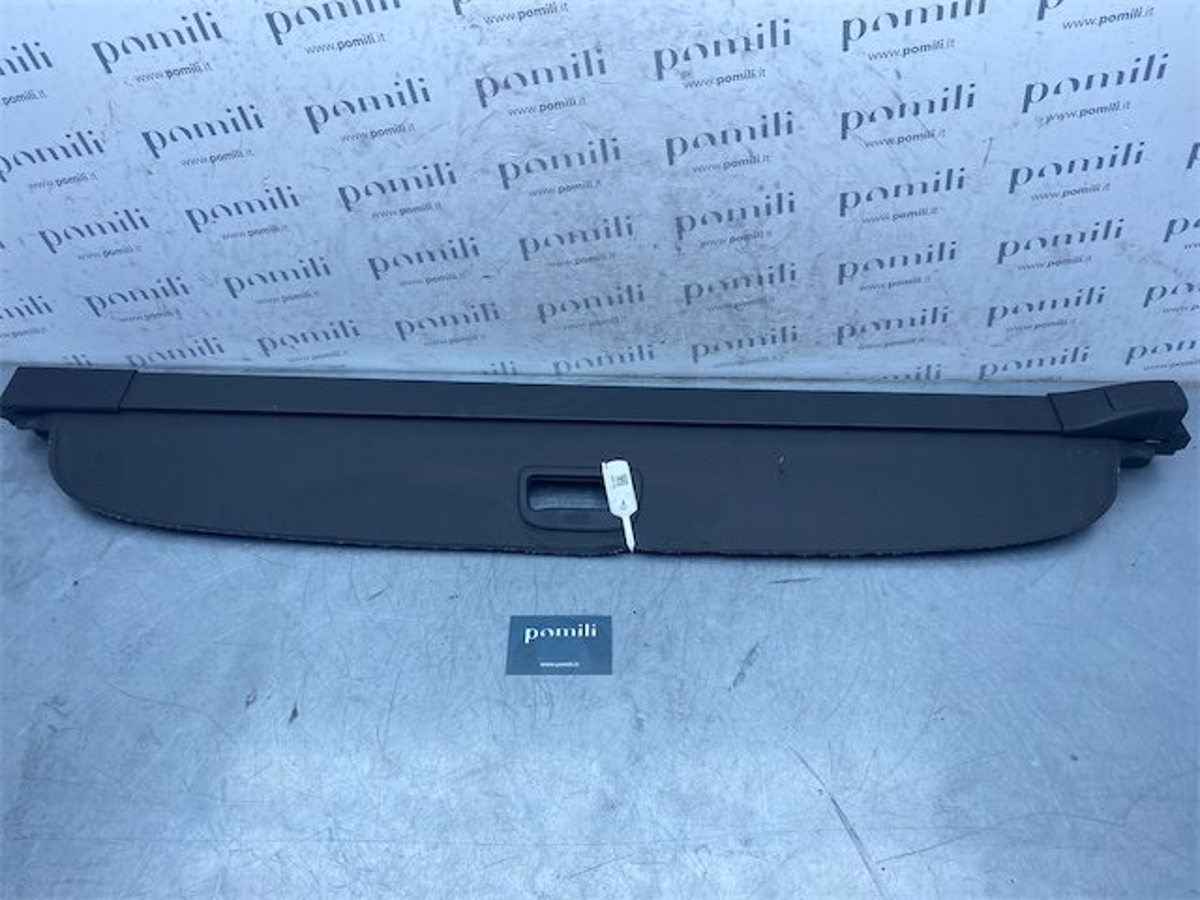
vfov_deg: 53.1
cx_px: 600
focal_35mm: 26
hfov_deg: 67.3
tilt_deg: -47.6
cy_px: 450
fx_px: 901
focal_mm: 4.25
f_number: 1.8
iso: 32
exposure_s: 1/957
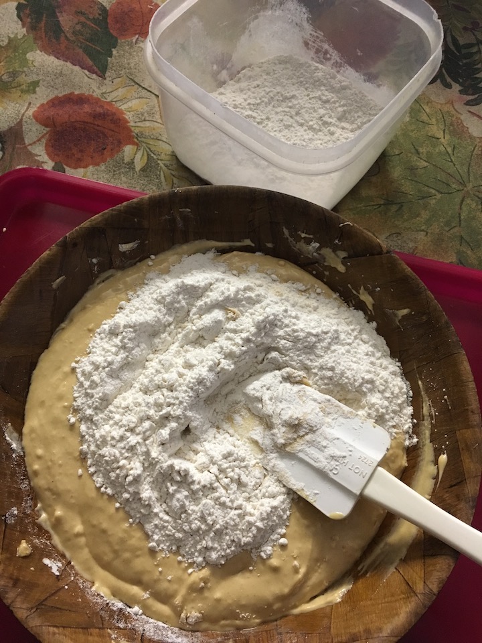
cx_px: 241
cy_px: 322
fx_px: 538
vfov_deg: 61.7
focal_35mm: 29
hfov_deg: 48.2
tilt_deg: -67.0
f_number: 2.2
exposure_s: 1/24
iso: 200
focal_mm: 4.15
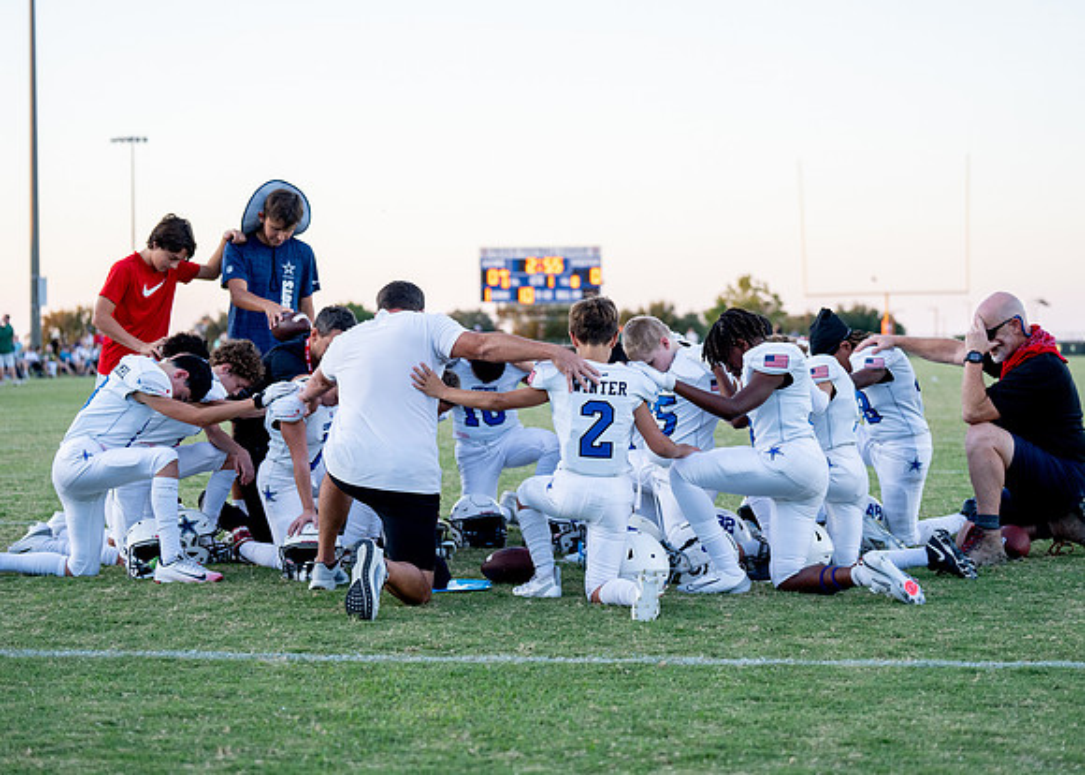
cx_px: 544
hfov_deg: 26.5
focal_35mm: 75
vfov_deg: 19.1
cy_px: 389
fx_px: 2305
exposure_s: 1/800
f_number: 2.8
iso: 800
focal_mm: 70
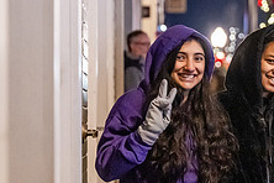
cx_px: 295
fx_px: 1393
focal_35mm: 183
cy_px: 106
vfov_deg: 7.5
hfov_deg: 11.1
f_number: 2.8
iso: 8000
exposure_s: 1/200
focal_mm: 70
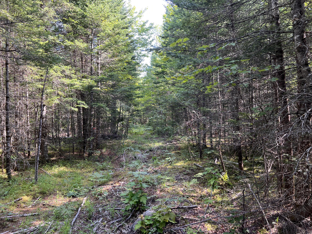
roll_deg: +1.3
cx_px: 156
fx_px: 234
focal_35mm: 26
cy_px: 117
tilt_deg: +0.7
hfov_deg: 67.3
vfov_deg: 53.1
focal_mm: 5.7
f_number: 1.5
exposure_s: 1/121
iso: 50
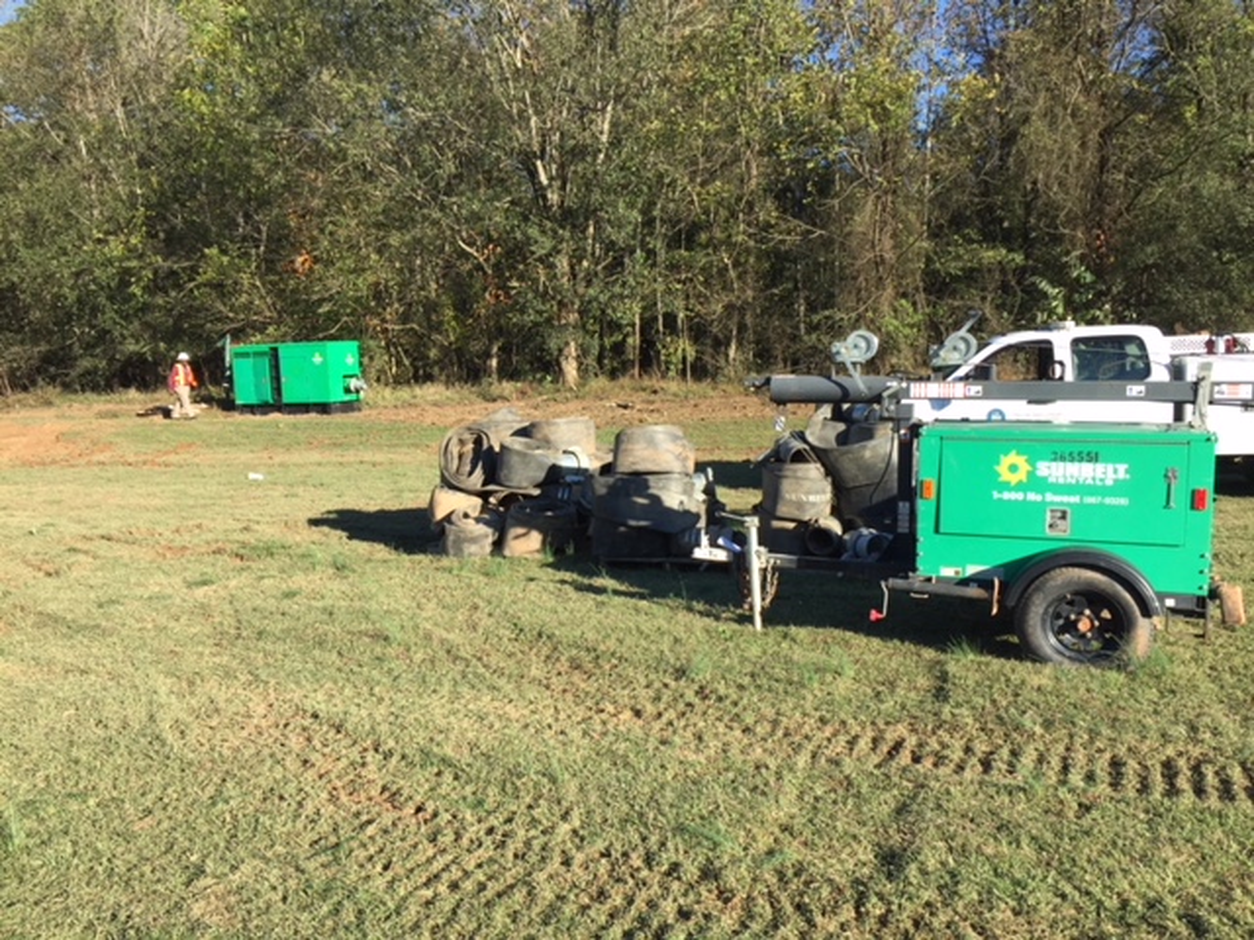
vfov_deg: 48.2
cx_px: 627
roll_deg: +1.2
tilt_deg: -4.9
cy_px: 470
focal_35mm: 29
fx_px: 1051
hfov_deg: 61.7
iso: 32
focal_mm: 4.15
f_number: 2.2
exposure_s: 1/746
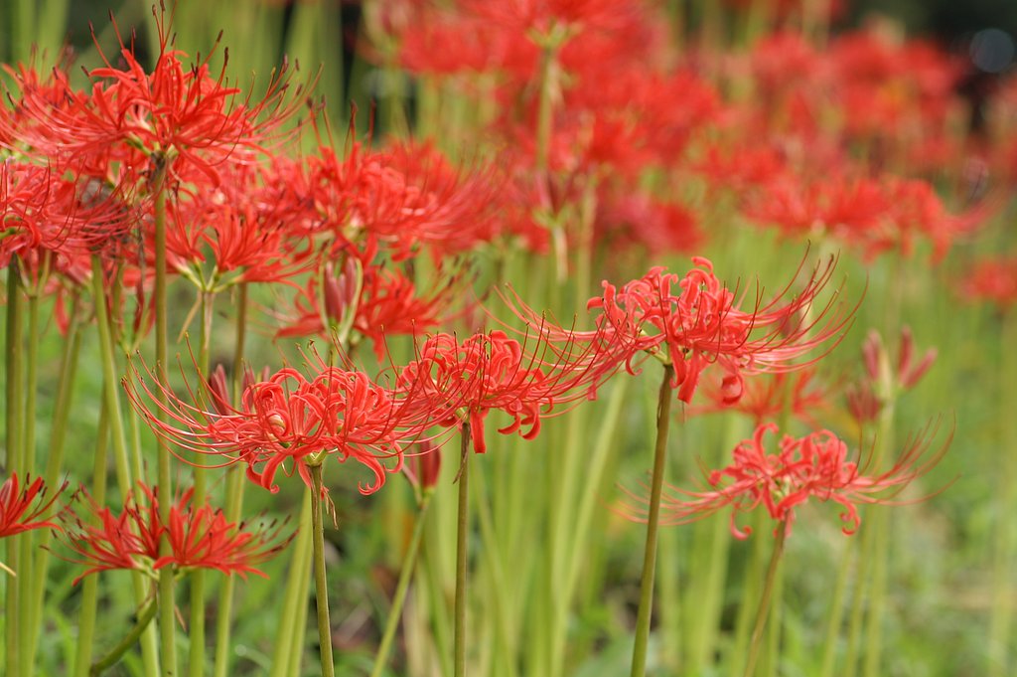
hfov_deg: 13.7
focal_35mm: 150
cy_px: 338
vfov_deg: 9.1
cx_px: 508
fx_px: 4234
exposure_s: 1/400
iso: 200
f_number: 4.5
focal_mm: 100
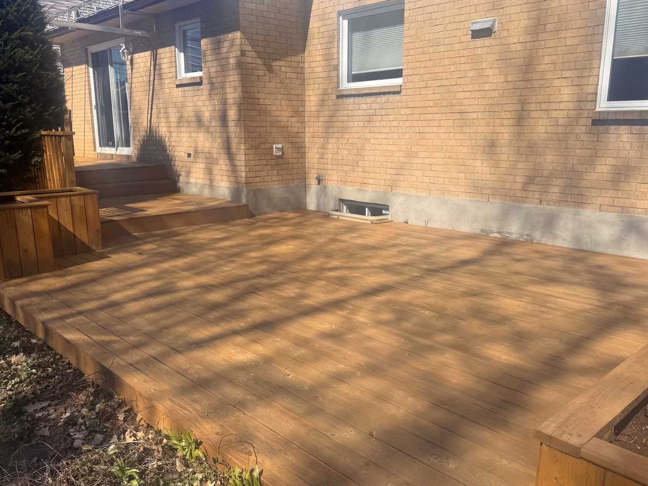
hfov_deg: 61.7
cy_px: 250
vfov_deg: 48.2
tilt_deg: -11.5
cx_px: 321
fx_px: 543
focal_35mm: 29
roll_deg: +0.2
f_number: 1.78
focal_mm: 6.76
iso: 80
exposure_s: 1/3759
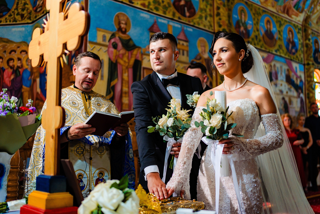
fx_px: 311
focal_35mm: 35
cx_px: 160
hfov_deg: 54.4
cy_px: 107
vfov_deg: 37.9
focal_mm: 35
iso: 1000
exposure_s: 1/320
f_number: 1.8
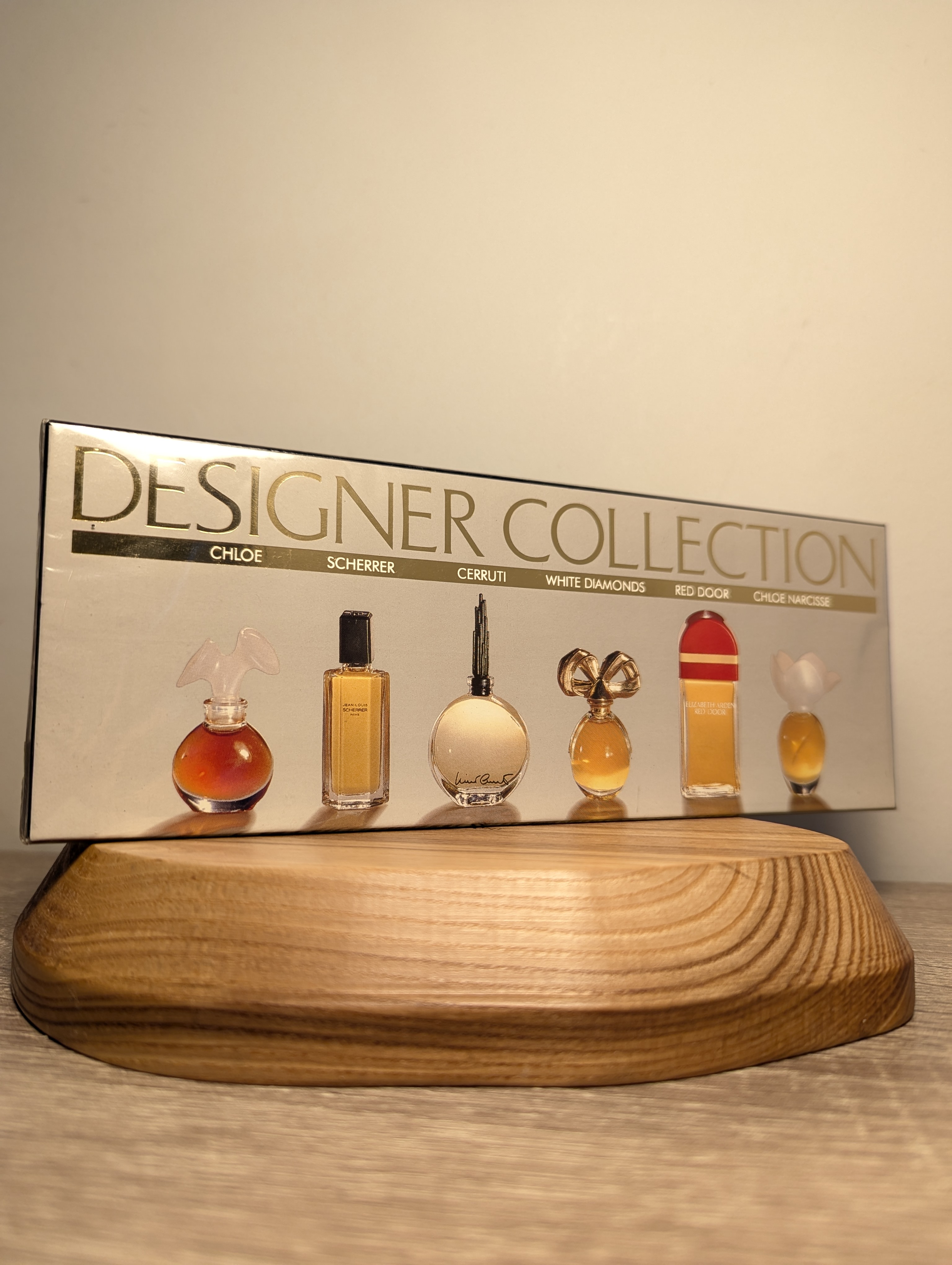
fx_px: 878
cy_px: 632
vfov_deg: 71.5
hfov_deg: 56.9
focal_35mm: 24
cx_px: 476
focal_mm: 6.81
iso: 104
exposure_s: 1/90
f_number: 1.85
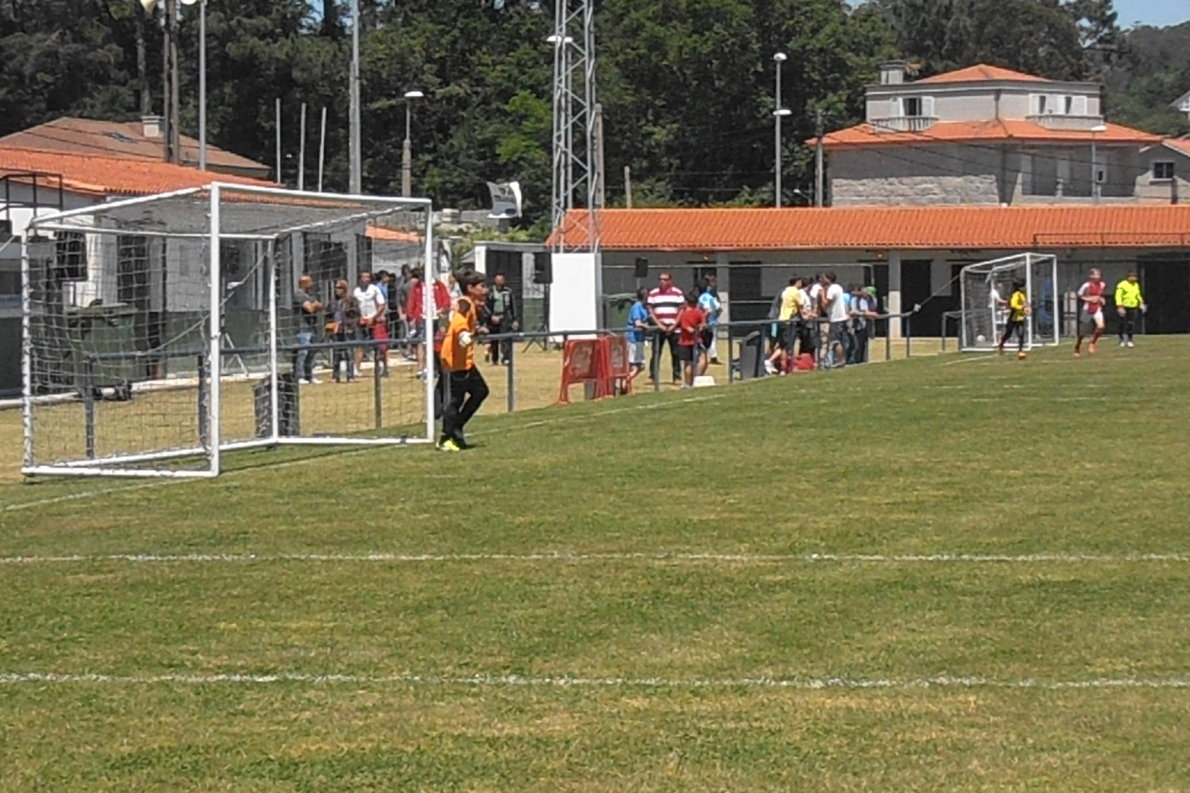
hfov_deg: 14.3
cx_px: 595
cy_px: 405
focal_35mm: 144
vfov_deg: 9.5
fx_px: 4760
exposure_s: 1/320
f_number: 15
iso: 400
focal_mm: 24.39
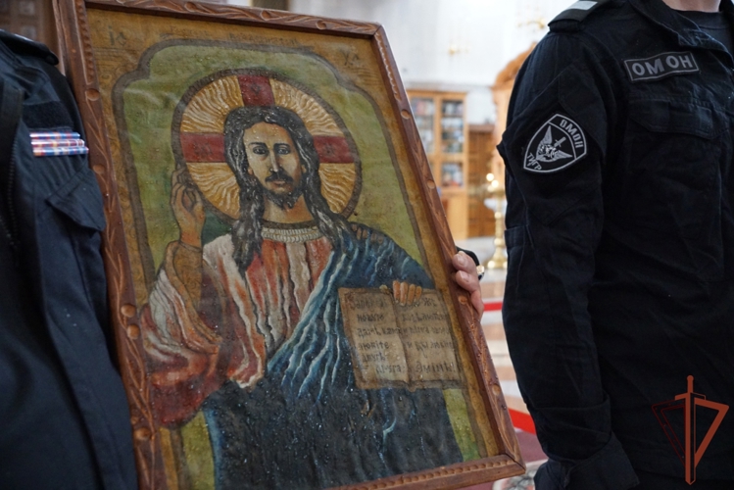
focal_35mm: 42
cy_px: 245
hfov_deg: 46.4
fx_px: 857
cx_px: 367
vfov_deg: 31.9
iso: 3200
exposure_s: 1/50
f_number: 4
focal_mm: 28
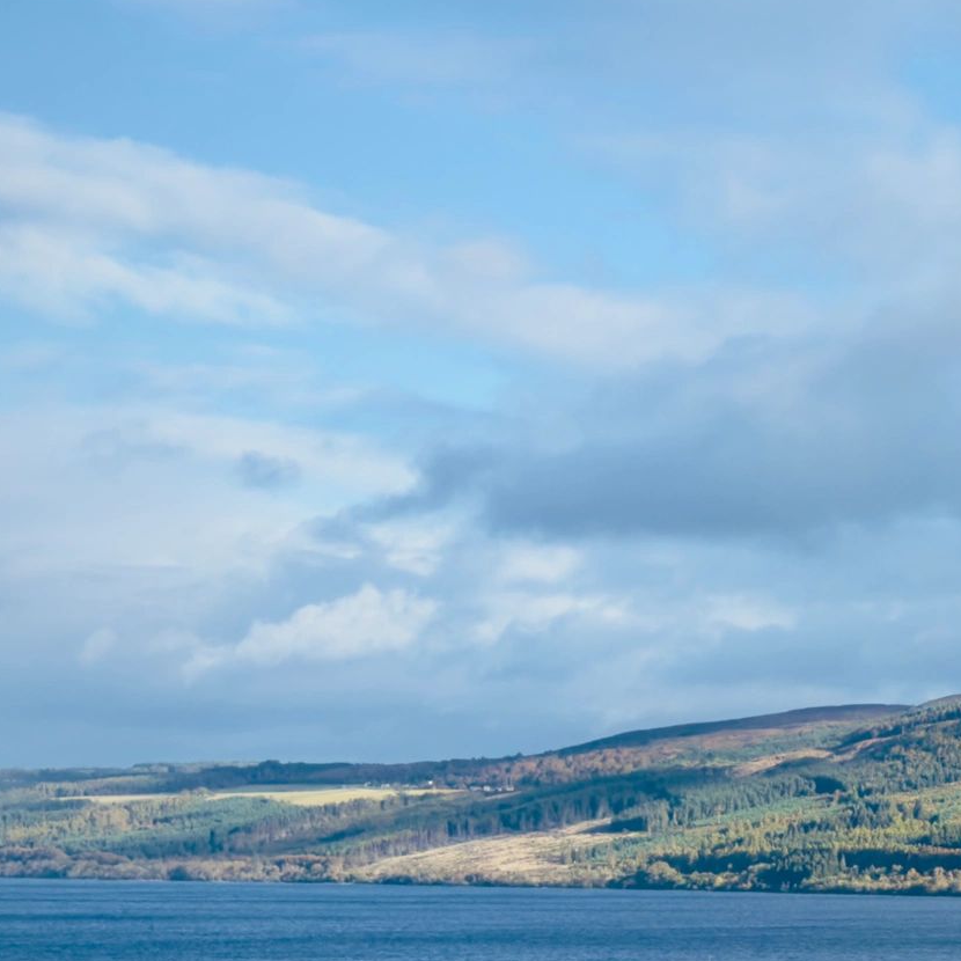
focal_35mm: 90
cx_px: 1474
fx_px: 2827
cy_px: 744
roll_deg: -0.5
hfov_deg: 17.3
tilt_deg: +1.7
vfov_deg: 19.1
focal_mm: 6.76
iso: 80
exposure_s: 1/4386
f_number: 1.78
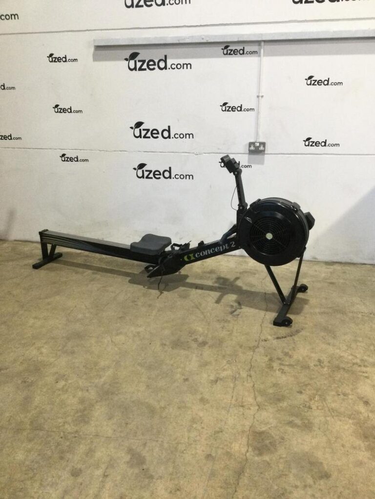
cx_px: 188
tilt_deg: -23.2
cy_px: 250
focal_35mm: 31
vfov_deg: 58.4
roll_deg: +3.0
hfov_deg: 45.4
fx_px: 448
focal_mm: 3.3
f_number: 2.4
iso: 200
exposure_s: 1/33
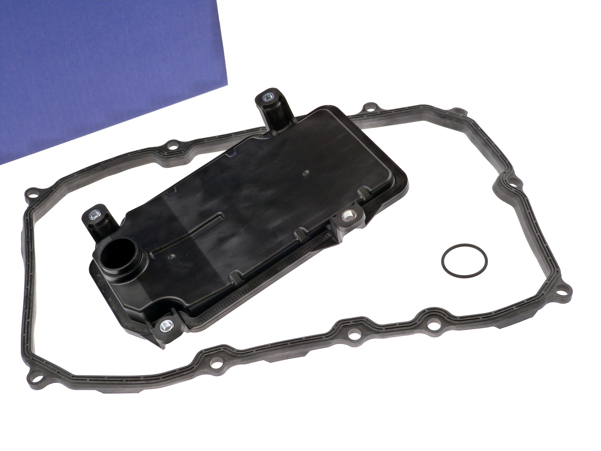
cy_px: 226
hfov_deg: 35.5
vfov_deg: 27.0
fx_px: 938
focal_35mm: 54
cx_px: 300
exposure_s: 1/100
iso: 160
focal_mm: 9.7
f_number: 3.2
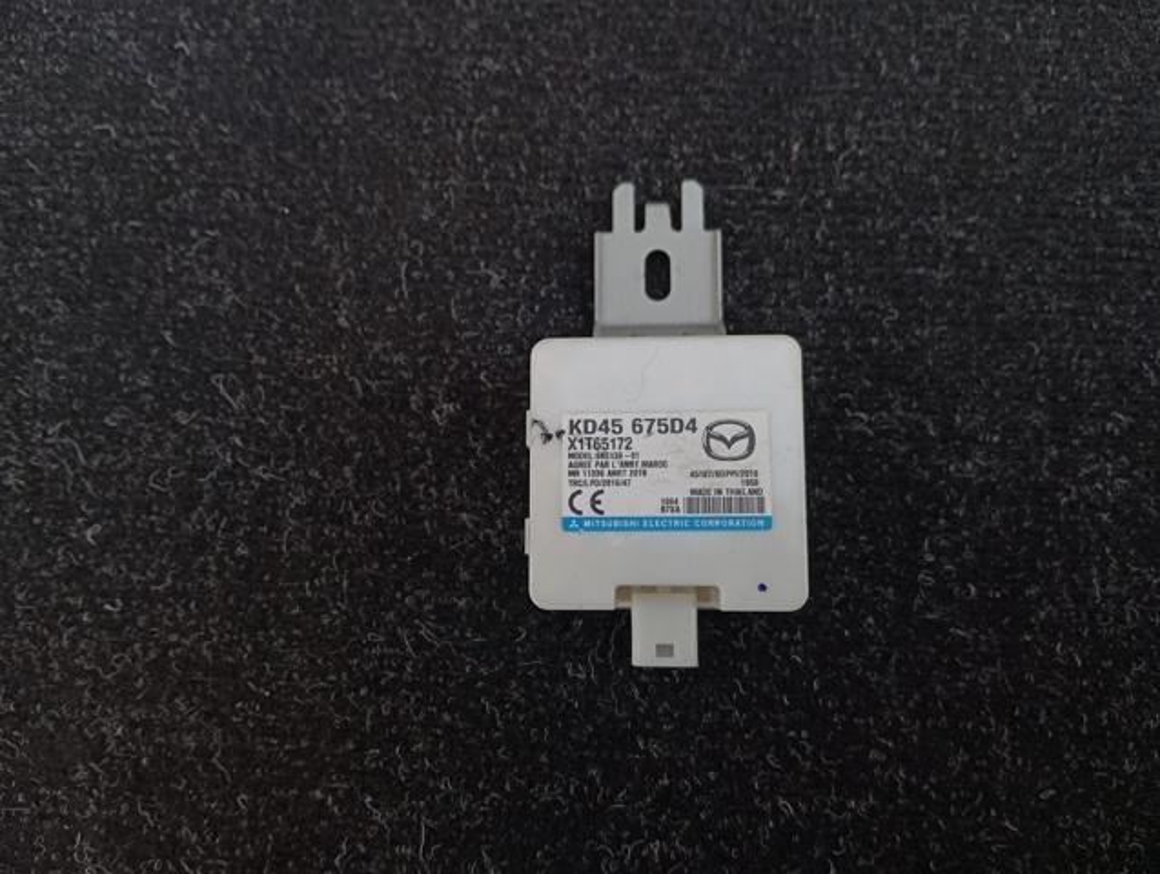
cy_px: 437
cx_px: 580
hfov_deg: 63.4
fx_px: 940
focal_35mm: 28
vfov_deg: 49.9
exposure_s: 1/100
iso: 91
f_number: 1.8
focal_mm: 4.22
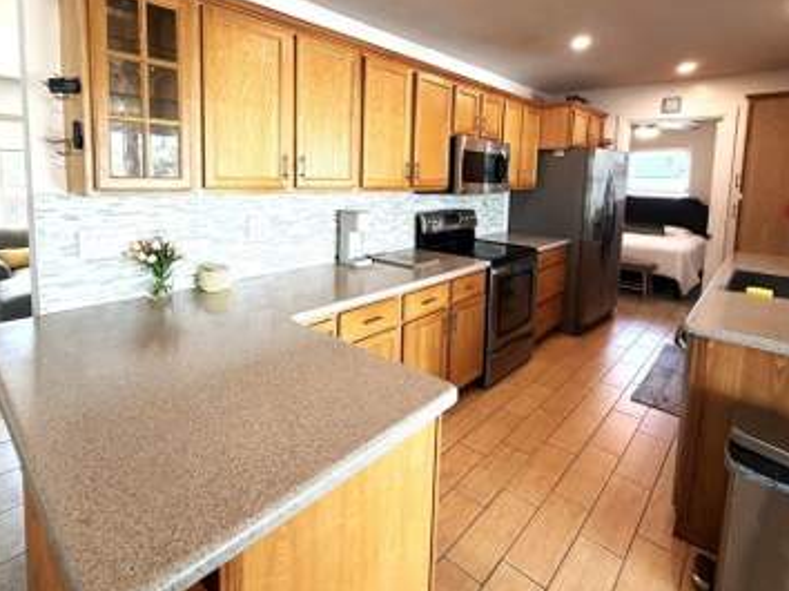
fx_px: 433
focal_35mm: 19
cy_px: 214
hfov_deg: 84.6
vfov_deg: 67.3
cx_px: 368
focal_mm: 2.22
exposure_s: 1/60
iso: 200
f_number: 2.2
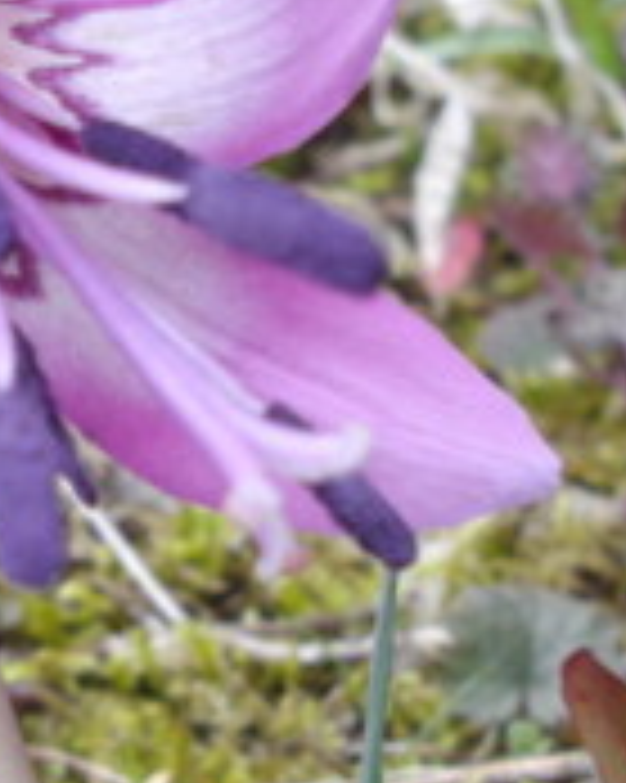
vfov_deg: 23.5
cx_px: 14
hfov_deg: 18.5
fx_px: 1878
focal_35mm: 81
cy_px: 310
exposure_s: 1/160
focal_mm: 5.8
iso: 100
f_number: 3.5
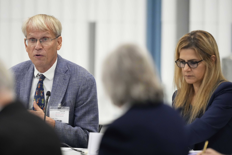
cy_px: 78
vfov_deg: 3.4
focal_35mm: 400
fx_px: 2578
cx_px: 116
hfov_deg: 5.2
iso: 5000
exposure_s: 1/1000
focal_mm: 400
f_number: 2.8
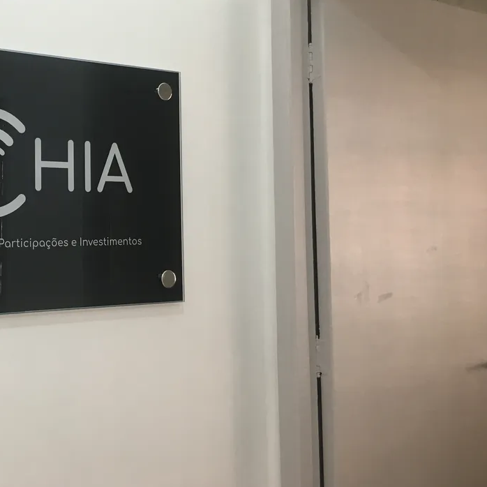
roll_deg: -0.5
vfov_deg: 35.8
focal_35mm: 47
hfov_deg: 34.1
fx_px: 748
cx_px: 47
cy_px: 172
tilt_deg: +4.2
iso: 64
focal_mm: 4.15
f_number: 2.2
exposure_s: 1/30
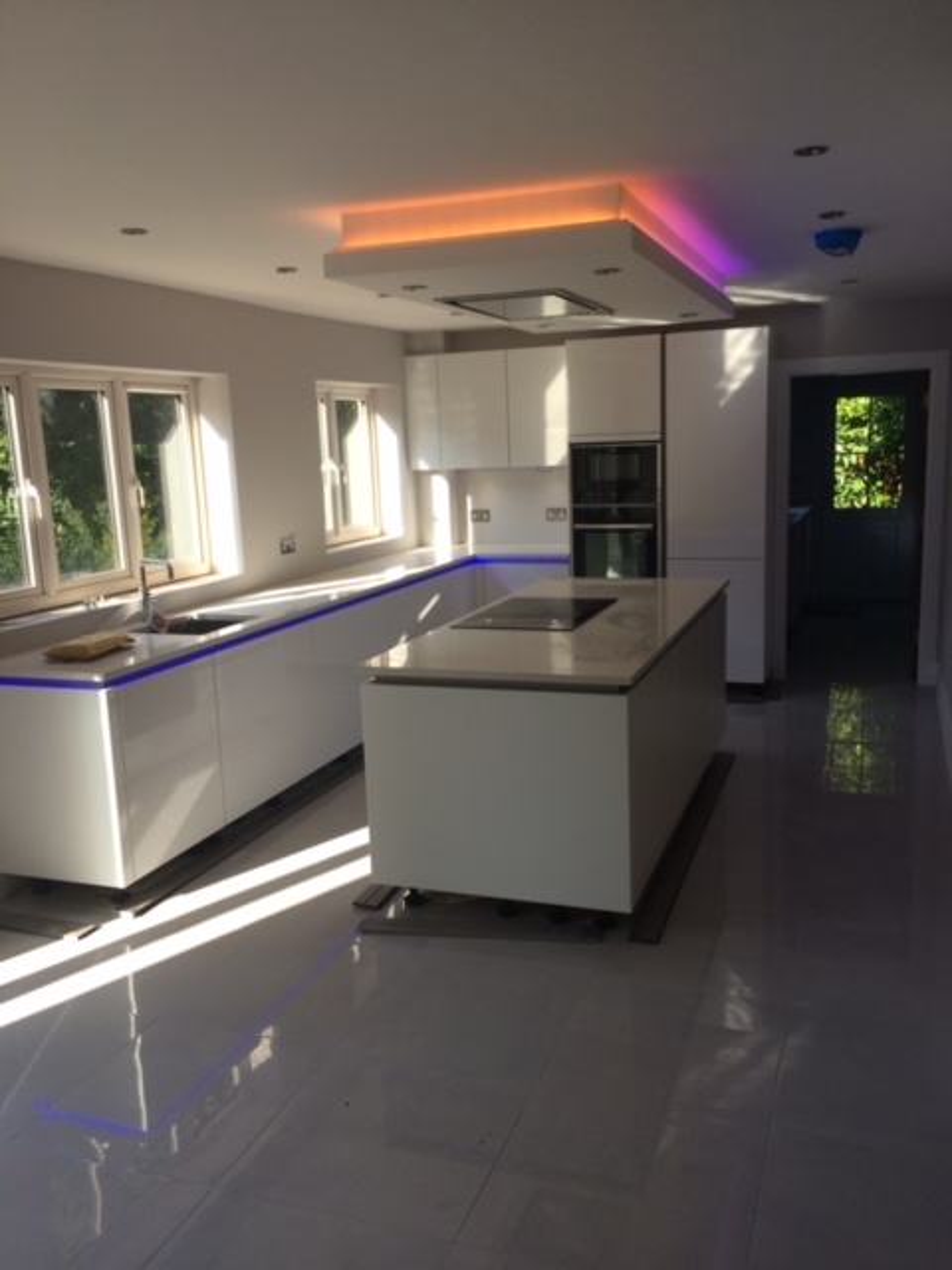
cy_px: 635
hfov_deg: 48.2
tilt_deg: -9.3
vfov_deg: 61.7
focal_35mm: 29
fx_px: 1063
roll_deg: +2.6
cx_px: 476
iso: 32
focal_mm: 4.15
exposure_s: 1/193
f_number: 2.2
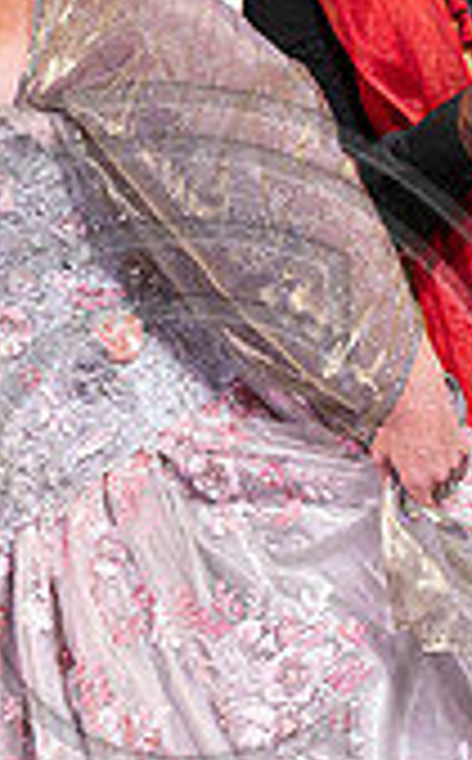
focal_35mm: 258
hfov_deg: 5.1
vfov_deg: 8.1
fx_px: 5333
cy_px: 535
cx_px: 155
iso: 2000
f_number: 5.6
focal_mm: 95
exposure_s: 1/400
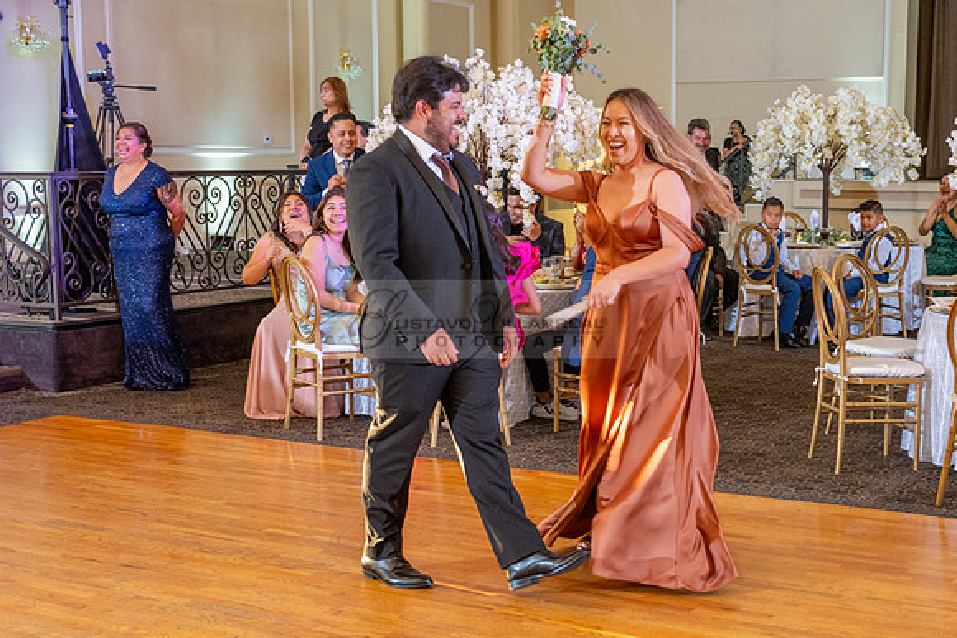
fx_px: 1463
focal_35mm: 55
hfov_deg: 36.1
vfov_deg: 24.6
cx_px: 582
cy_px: 382
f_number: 4
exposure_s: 1/80
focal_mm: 44
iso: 800
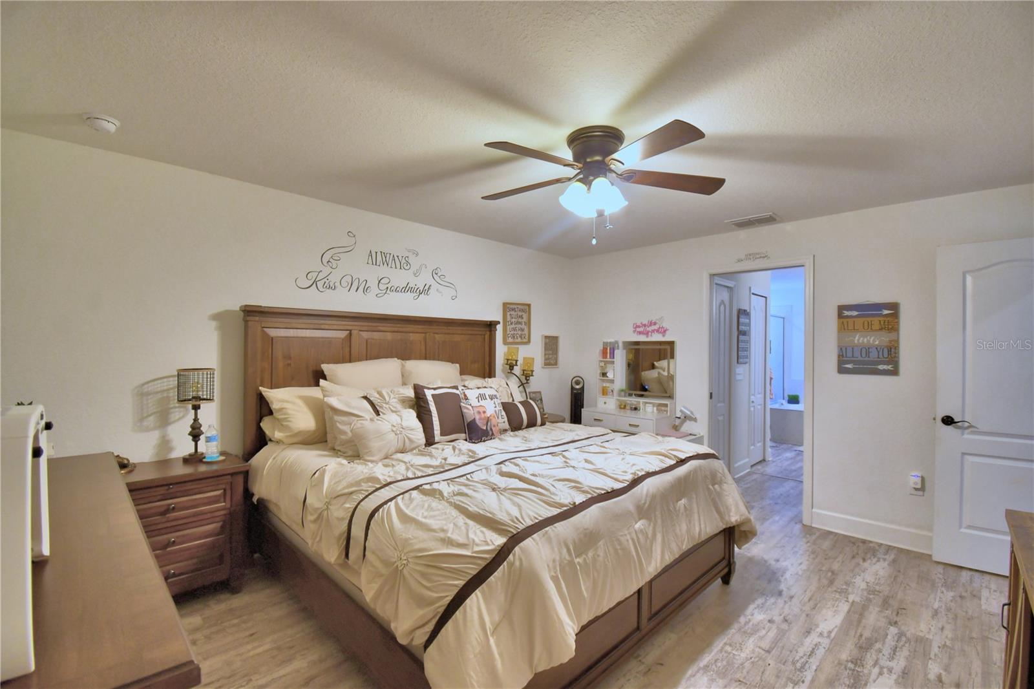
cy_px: 344
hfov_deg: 100.4
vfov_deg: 77.3
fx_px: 431
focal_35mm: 15
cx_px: 517
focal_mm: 10
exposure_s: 1/40
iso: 400
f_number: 4.5
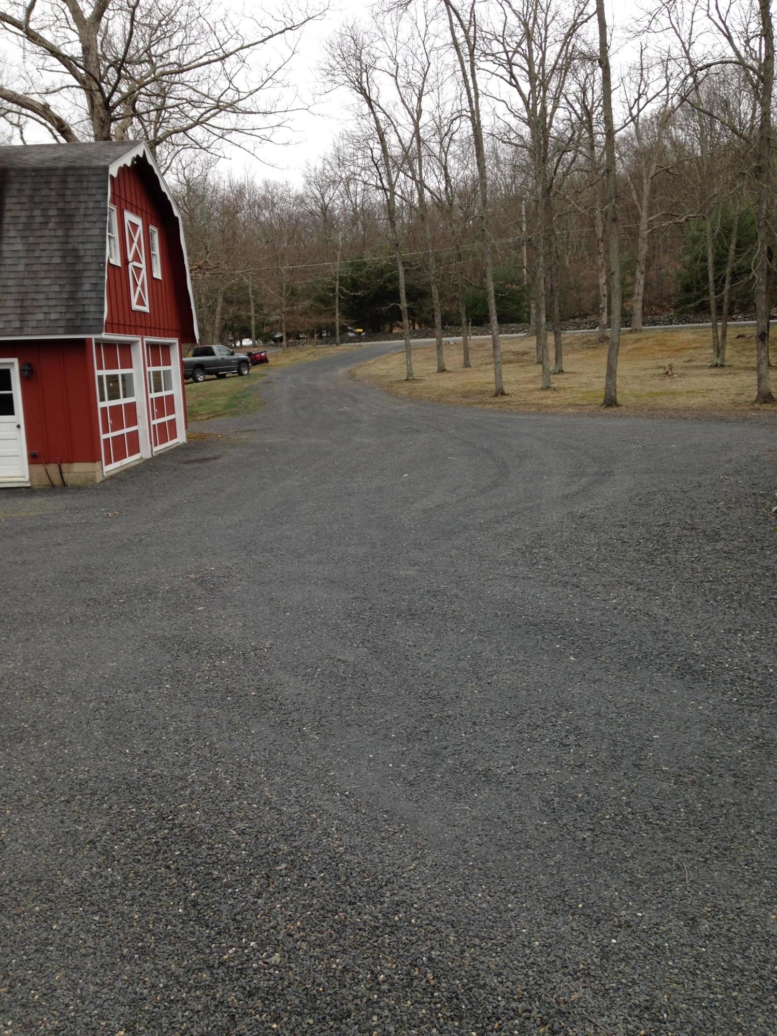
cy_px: 518
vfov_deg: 55.4
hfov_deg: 42.9
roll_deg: +1.9
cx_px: 388
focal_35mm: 33
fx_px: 988
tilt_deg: -11.5
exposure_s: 1/288
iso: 50
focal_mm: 4.12
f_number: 2.4
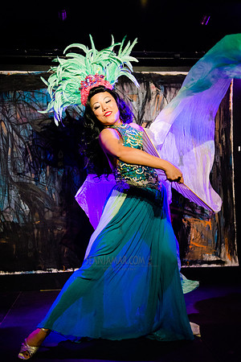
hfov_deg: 37.9
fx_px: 351
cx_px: 120
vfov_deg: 54.4
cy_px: 181
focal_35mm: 35
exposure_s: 1/500
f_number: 2
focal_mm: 35
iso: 3200
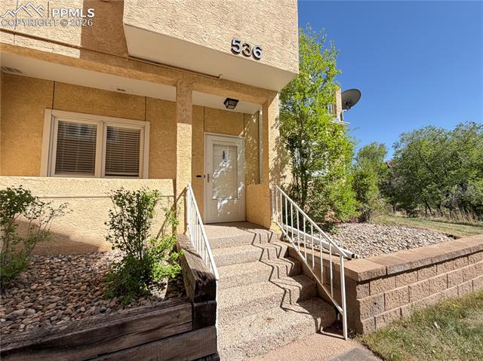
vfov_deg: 85.6
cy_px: 180
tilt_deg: +4.6
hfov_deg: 102.1
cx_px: 242
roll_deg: +1.0
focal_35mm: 14
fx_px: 195
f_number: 2.2
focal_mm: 2.22
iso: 50
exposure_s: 1/502
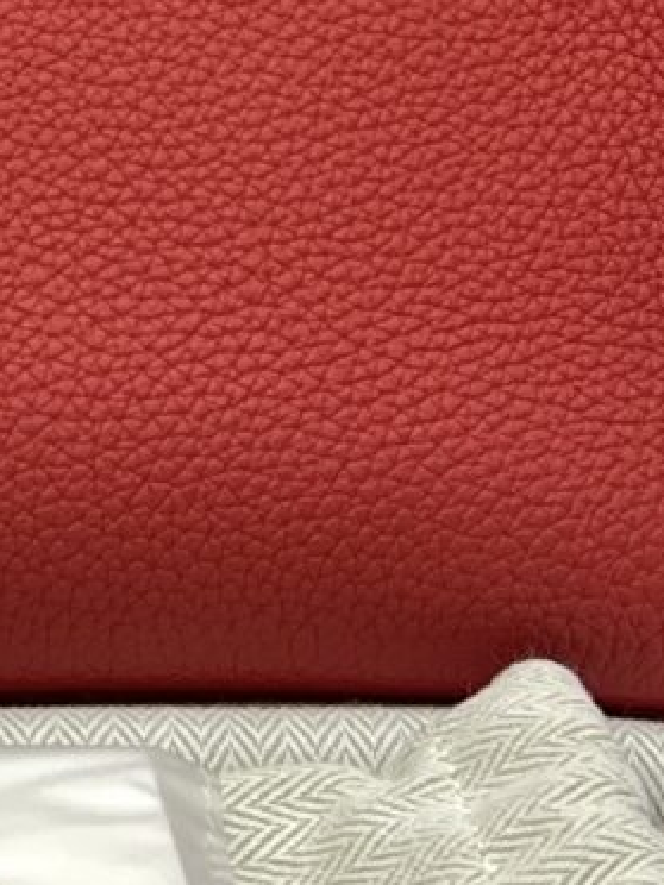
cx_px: -214
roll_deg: -0.2
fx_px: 4578
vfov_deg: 10.5
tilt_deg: -1.9
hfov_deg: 8.2
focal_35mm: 179
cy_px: -592
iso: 32
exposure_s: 1/100
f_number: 1.5
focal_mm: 5.7
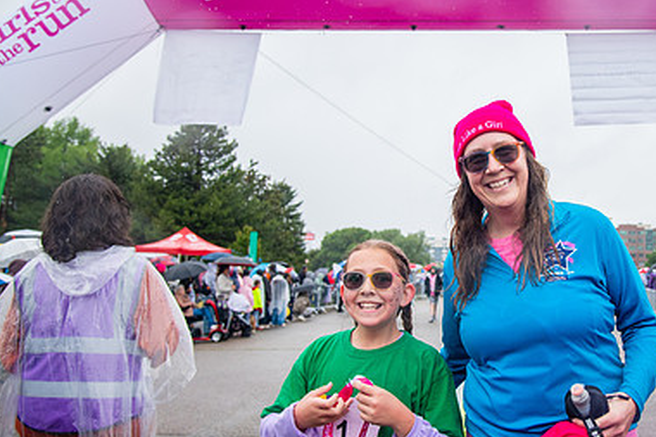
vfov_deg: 35.0
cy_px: 192
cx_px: 463
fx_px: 692
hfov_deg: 49.4
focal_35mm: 38
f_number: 4
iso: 1600
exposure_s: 1/1600
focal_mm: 24
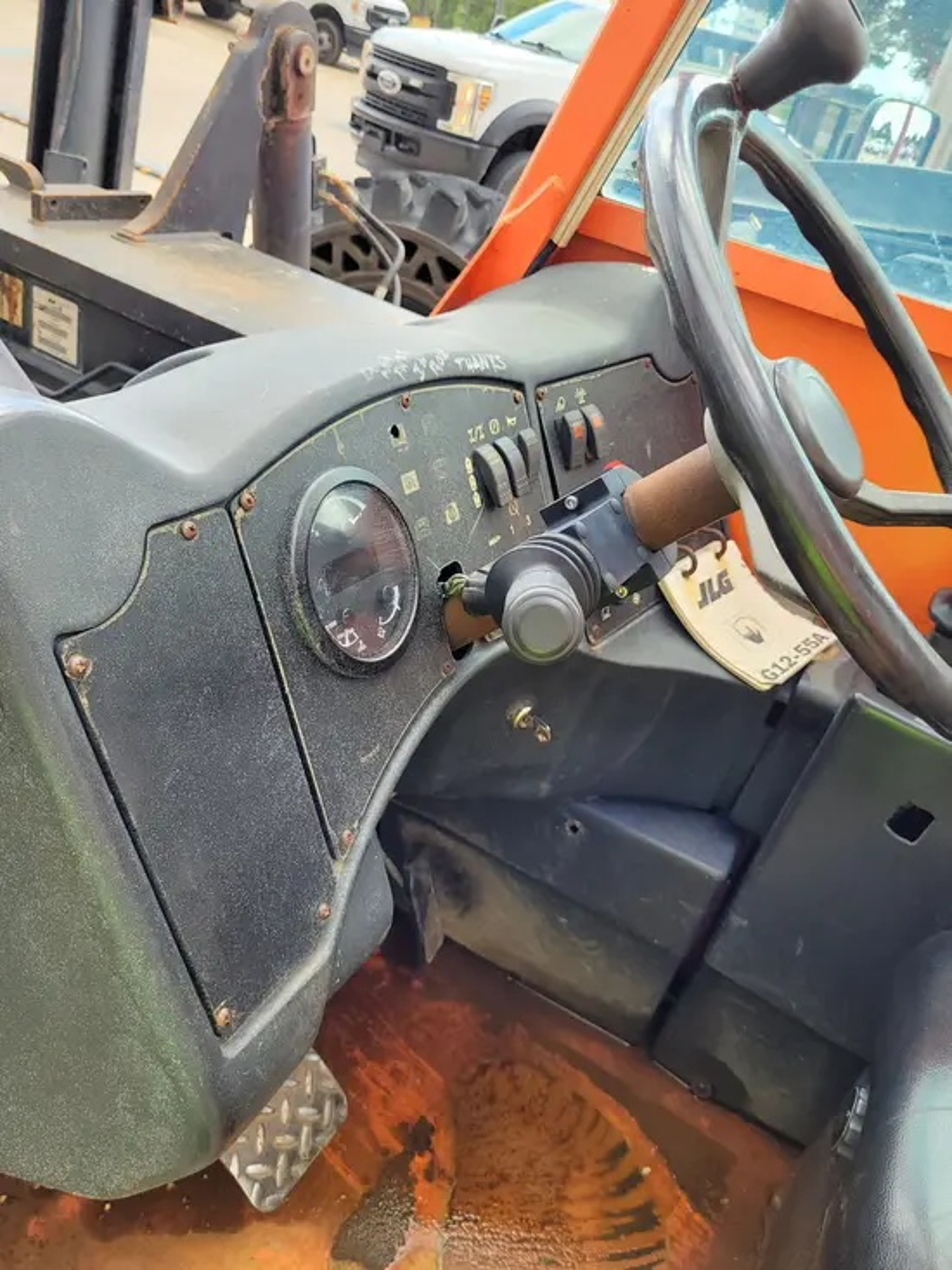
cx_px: 476
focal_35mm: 26
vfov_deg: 67.3
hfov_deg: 53.1
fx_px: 953
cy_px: 635
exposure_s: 1/153
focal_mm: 5.4
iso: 40
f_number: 1.8
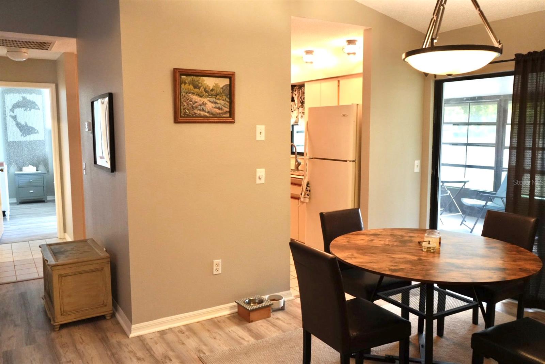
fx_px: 439
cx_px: 272
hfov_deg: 63.6
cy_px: 182
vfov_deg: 45.0
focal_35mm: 29
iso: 4000
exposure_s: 1/160
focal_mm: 29
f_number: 3.5
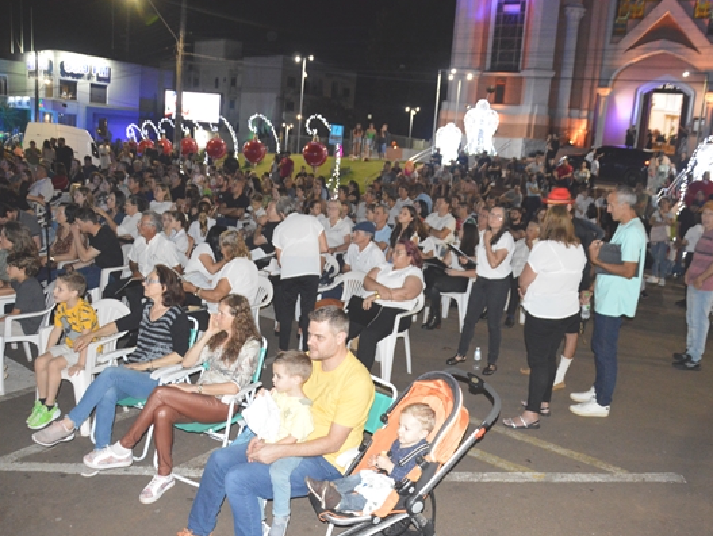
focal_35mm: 58
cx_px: 406
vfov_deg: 25.5
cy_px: 269
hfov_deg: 33.4
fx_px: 1186
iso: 3200
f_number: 4.5
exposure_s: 1/60
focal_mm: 35
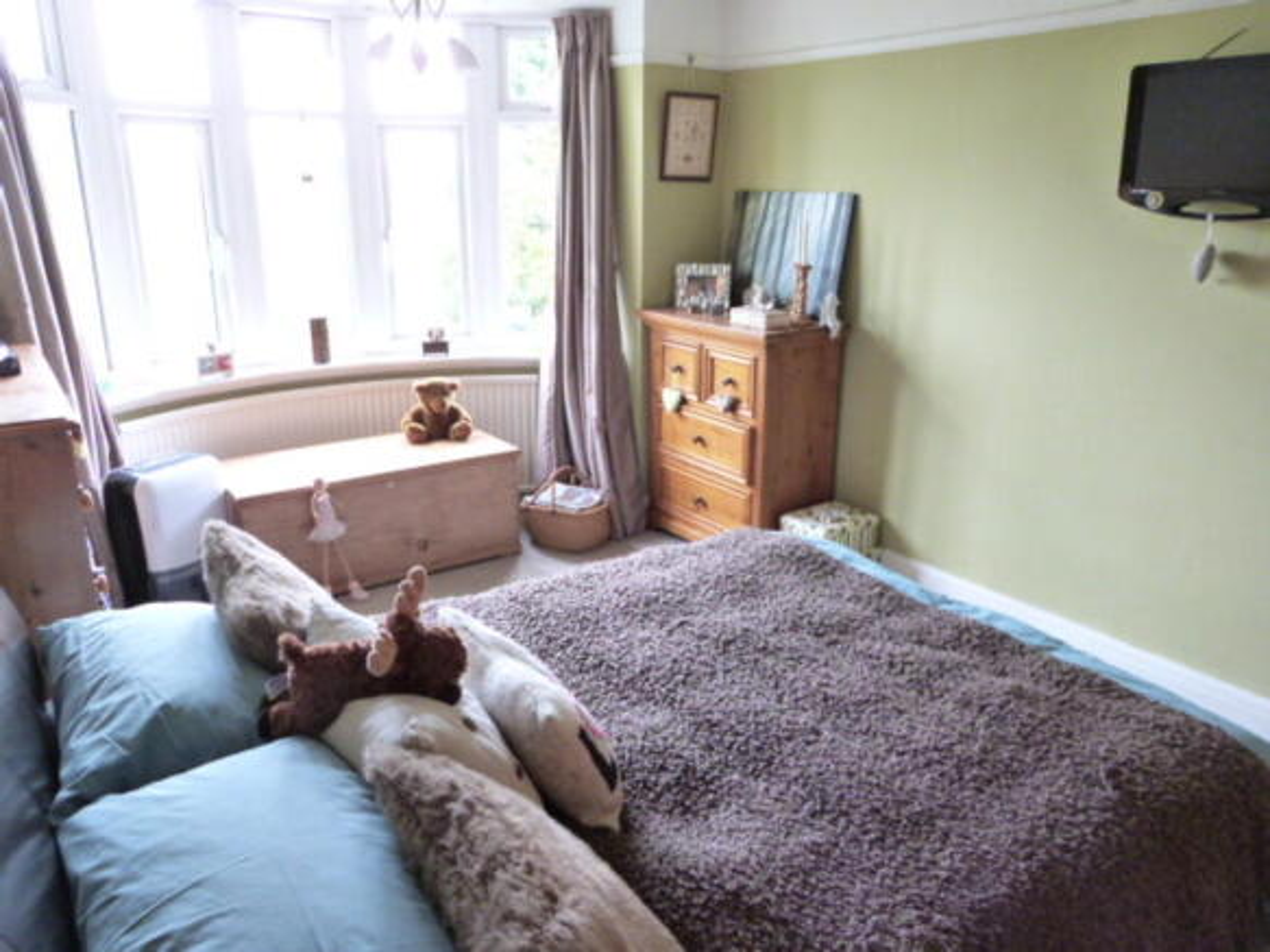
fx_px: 917
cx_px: 635
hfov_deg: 69.4
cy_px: 476
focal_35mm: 25
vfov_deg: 54.9
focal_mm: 4.5
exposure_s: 1/60
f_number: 2.8
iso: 800
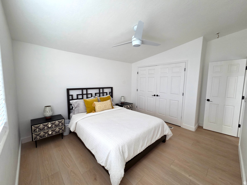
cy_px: 92
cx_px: 124
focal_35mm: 13
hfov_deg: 106.2
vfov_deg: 89.9
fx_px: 93
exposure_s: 1/60
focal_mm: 2.2
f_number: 2.2
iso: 250
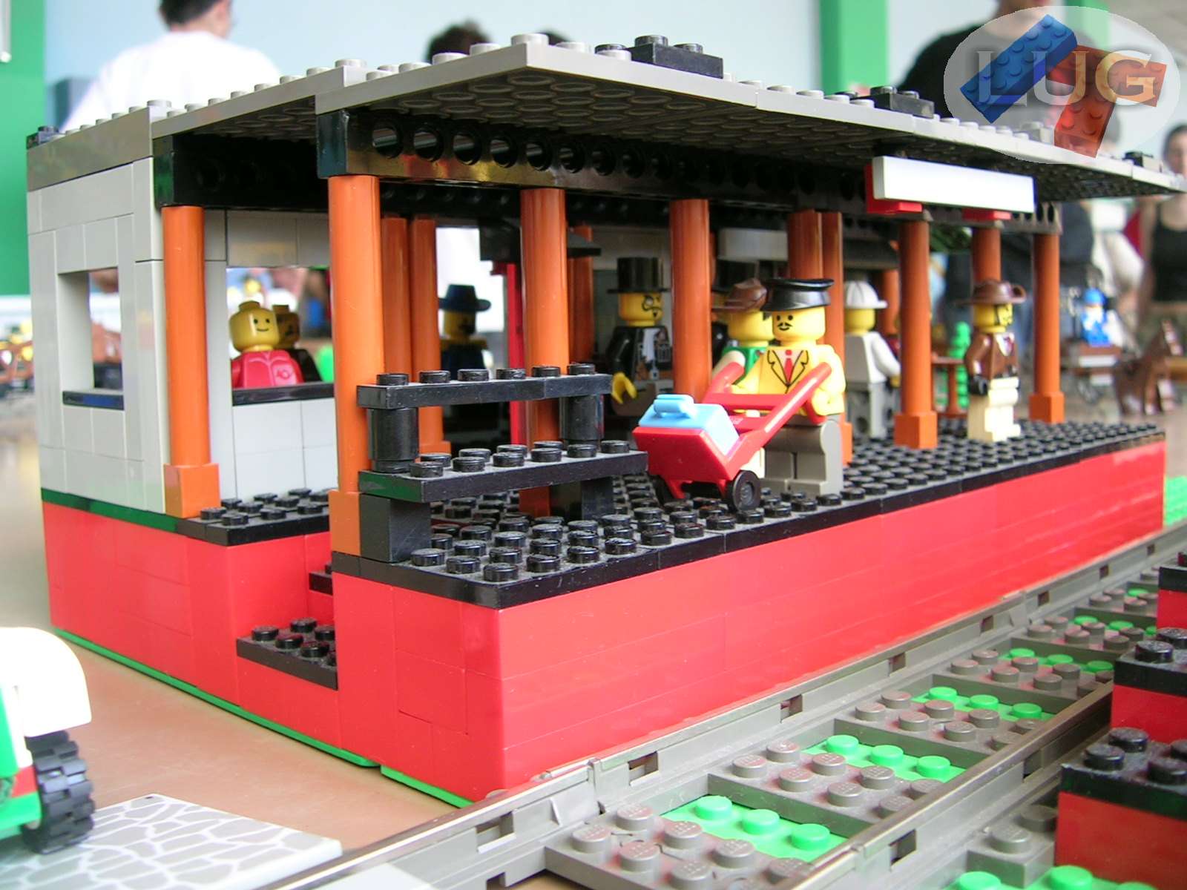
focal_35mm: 35
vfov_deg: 40.7
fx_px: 1200
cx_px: 594
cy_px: 445
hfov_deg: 52.6
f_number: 2.8
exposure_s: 1/37.7
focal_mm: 5.4
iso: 50
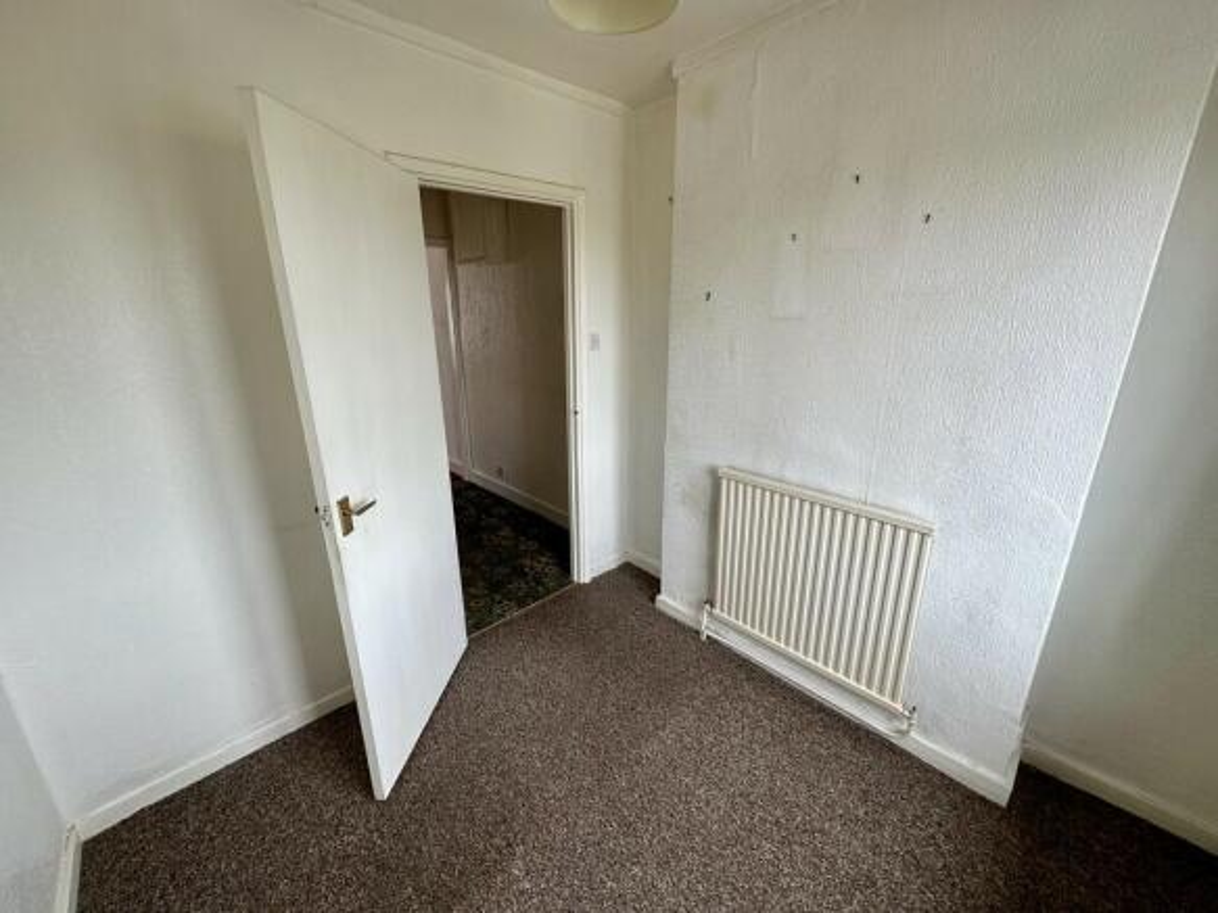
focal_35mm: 14
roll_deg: +0.1
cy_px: 456
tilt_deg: -17.8
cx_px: 609
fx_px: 493
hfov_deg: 102.1
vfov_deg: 85.7
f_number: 2.2
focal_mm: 2.22
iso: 40
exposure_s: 1/99
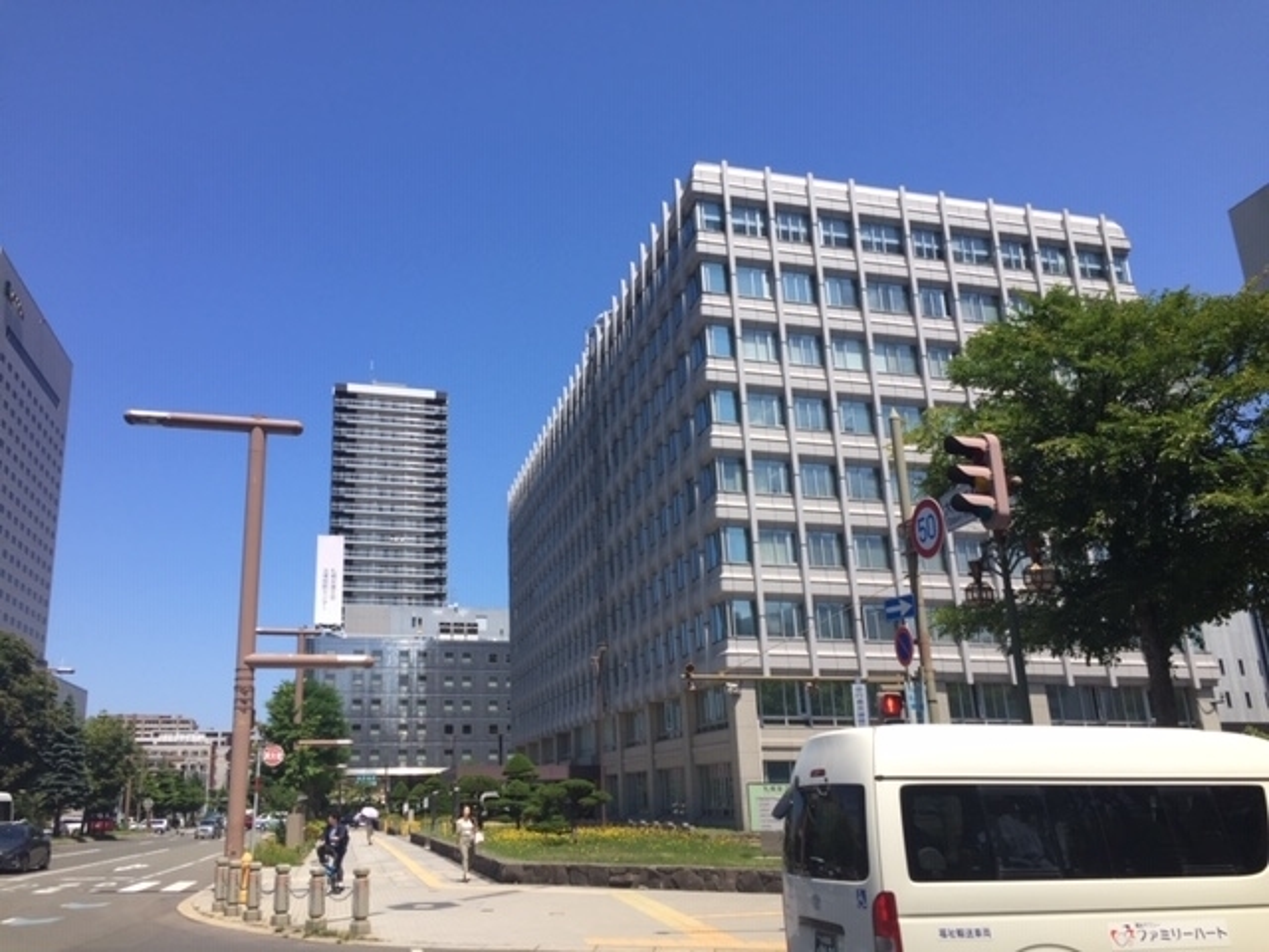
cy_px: 476
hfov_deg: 61.7
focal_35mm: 29
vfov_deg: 48.2
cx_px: 634
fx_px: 1063
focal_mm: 4.15
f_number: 2.2
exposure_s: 1/1883
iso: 32
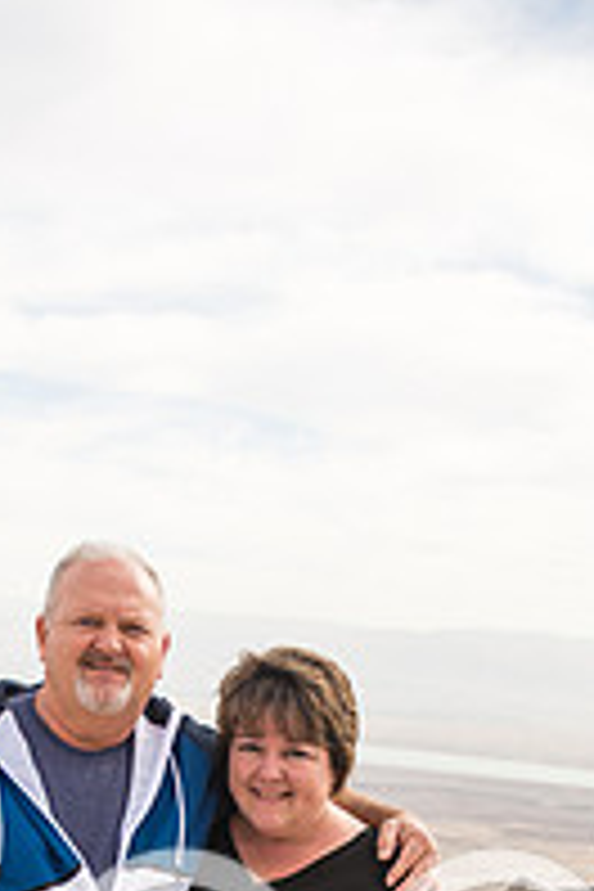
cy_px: 972
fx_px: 1460
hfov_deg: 22.9
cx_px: 216
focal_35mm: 59
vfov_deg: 30.5
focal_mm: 26
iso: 200
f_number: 2.8
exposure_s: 1/2500
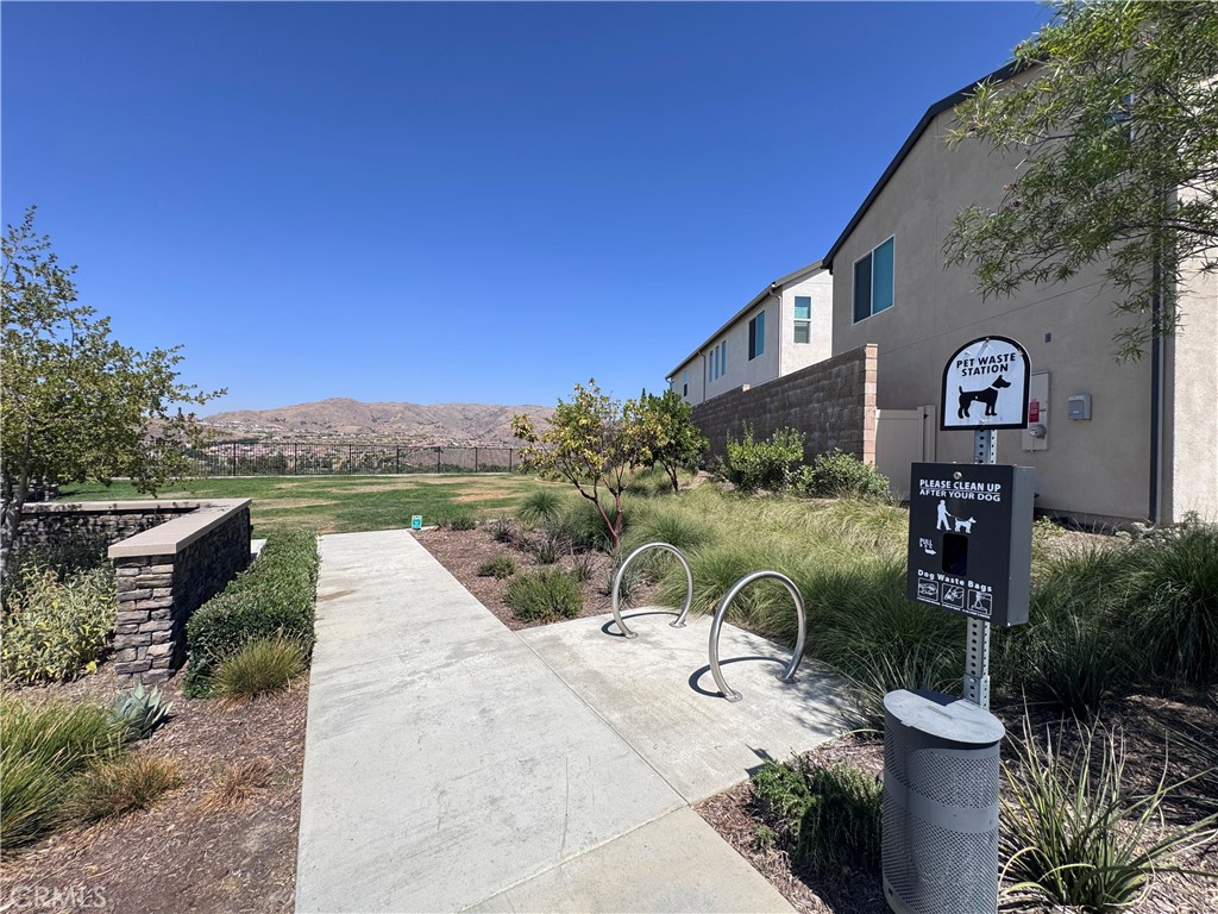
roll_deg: -0.5
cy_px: 457
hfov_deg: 102.1
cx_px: 609
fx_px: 493
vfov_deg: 85.7
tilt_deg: -0.4
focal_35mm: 14
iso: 40
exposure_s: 1/921
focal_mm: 2.22
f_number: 2.2
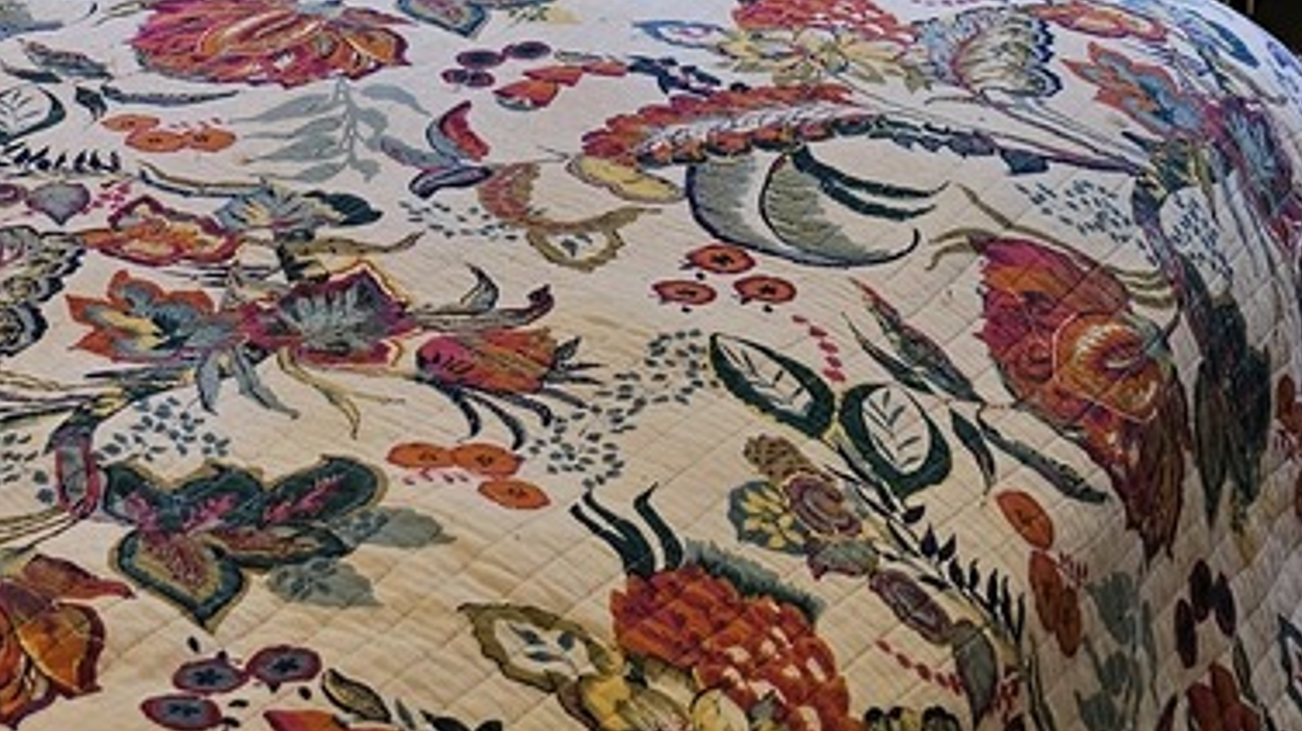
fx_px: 3312
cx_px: 139
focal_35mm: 96
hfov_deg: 21.7
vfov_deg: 10.7
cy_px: -1053
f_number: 1.7
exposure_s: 1/120
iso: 64
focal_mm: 6.3
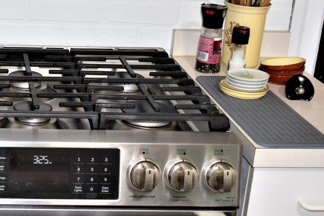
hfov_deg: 25.2
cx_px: -10
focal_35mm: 76
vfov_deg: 17.9
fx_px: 684
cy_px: 100
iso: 800
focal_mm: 24
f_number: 5
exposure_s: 1/100
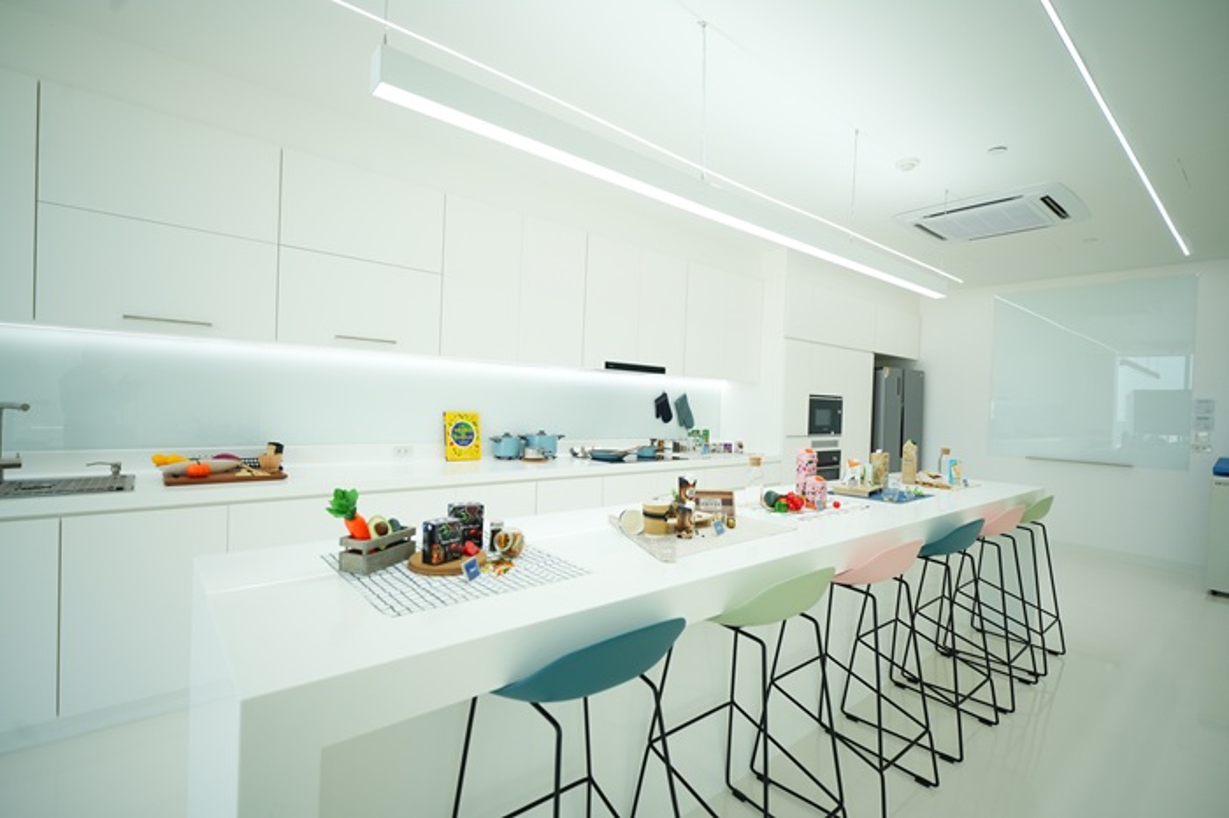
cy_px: 409
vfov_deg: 73.7
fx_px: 546
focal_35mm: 16
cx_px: 614
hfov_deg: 96.8
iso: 640
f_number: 4
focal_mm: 16
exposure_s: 1/250
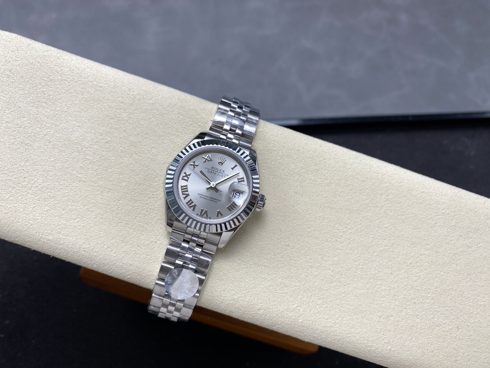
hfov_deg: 69.4
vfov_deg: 54.9
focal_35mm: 25
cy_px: 184
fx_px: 354
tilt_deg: -71.4
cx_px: 245
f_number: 1.8
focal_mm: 4.25
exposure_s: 1/210
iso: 32
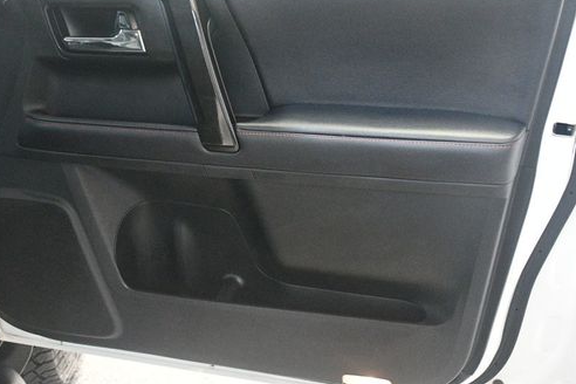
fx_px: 832
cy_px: 148
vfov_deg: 25.9
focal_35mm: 52
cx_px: 248
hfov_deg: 38.1
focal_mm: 27
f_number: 4
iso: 6400
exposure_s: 1/60
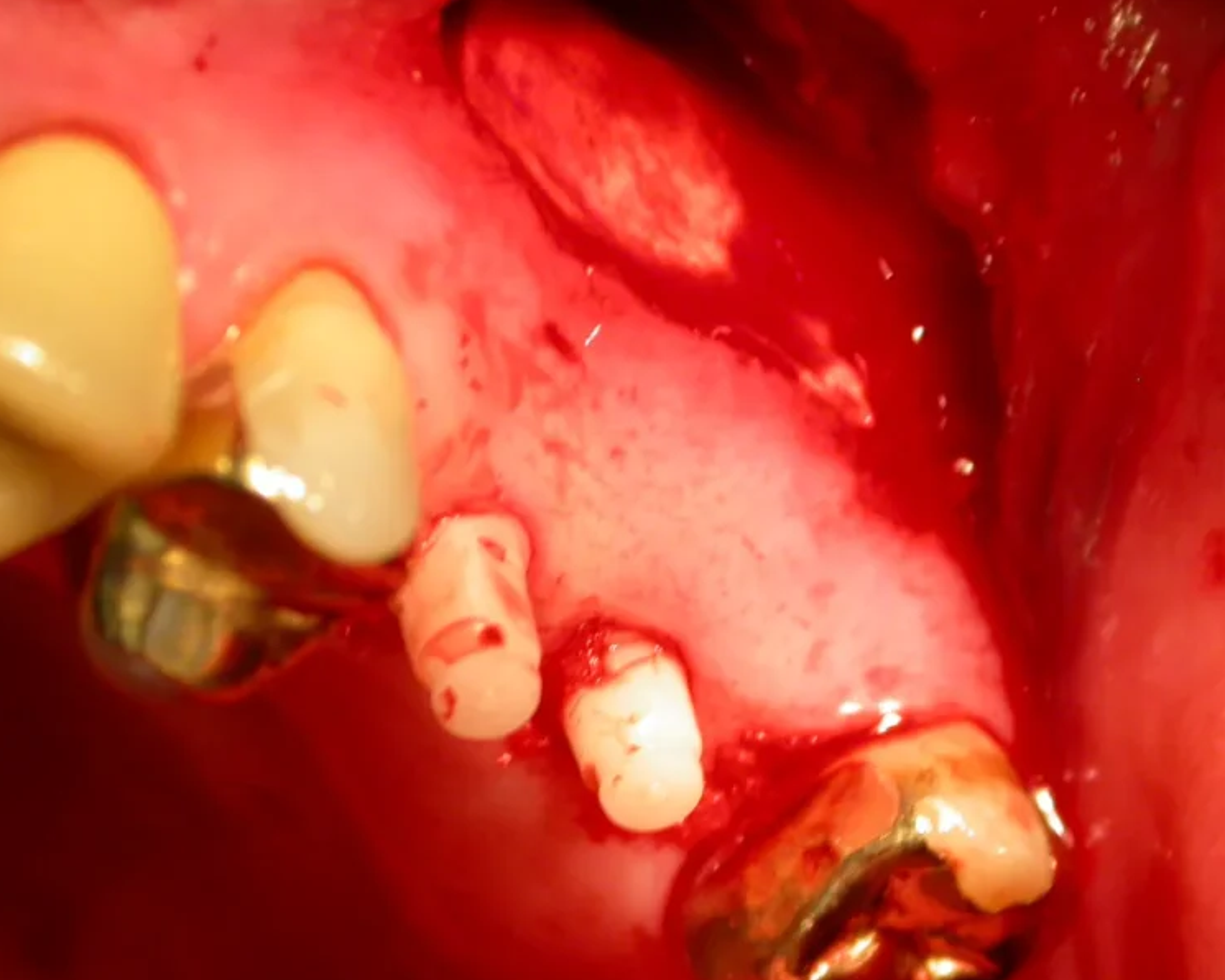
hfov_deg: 9.9
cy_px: 617
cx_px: 543
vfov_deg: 7.9
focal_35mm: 196
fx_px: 7106
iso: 100
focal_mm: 30.2
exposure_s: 1/37.9
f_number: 4.9
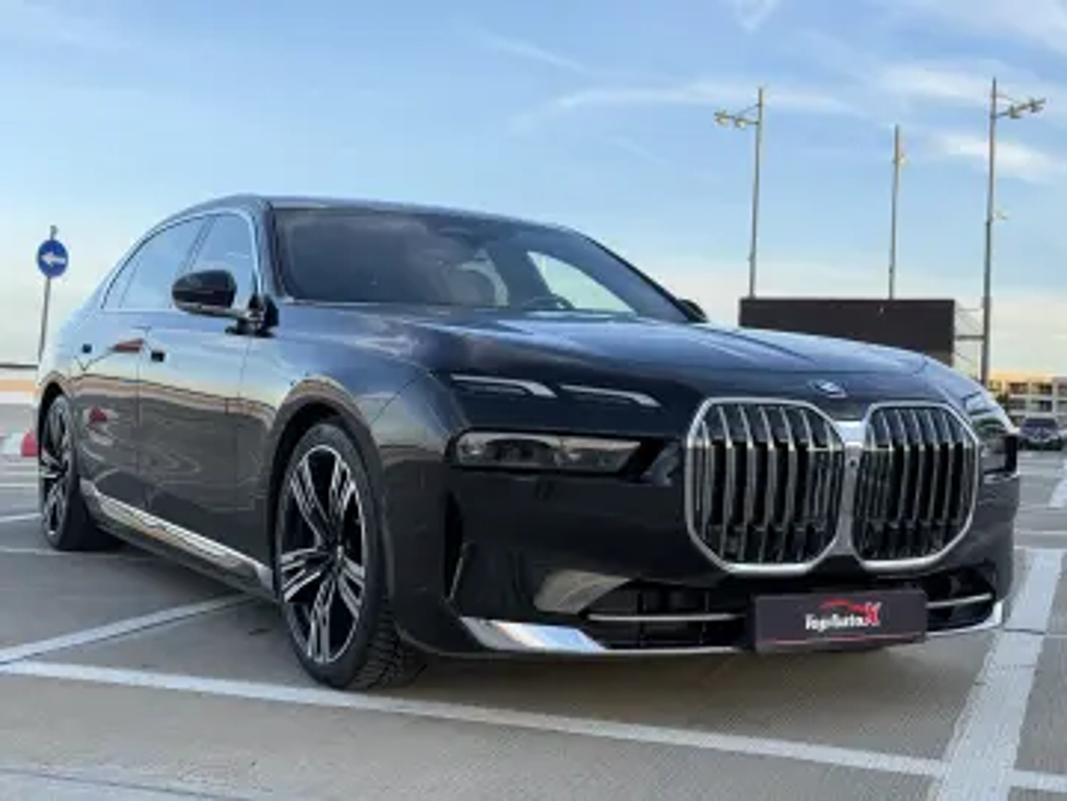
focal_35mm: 48
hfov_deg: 39.7
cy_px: 400
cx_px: 534
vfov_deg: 30.3
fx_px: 1480
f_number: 1.78
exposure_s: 1/513
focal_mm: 6.76
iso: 100
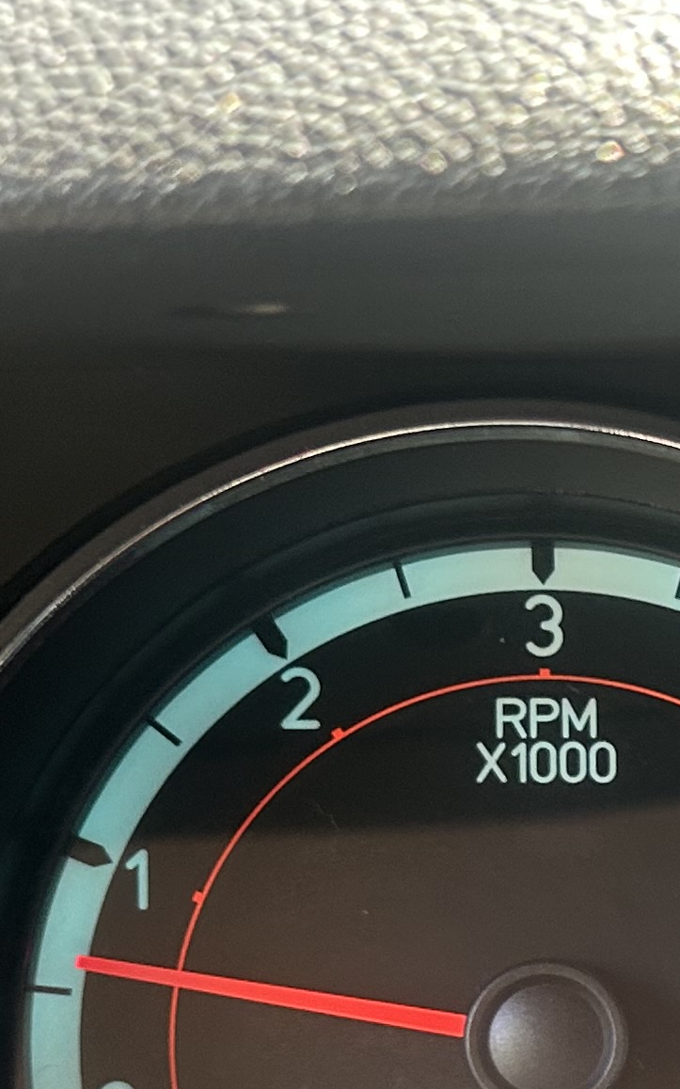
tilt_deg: -22.3
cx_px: 1038
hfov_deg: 12.9
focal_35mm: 96
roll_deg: -0.1
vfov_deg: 21.1
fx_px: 2849
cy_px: 1006
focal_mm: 5.7
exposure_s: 1/102
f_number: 1.5
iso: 125
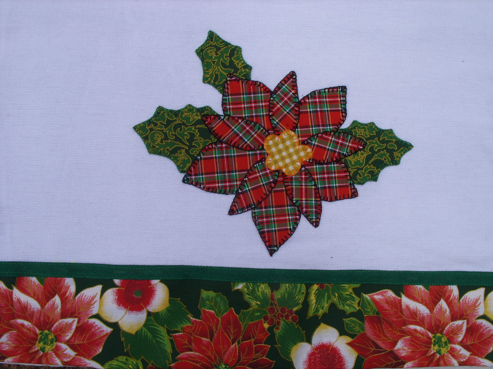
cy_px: 184
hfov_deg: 49.0
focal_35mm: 38
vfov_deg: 37.7
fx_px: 541
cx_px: 246
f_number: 7.4
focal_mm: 7.8
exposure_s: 1/239
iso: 50
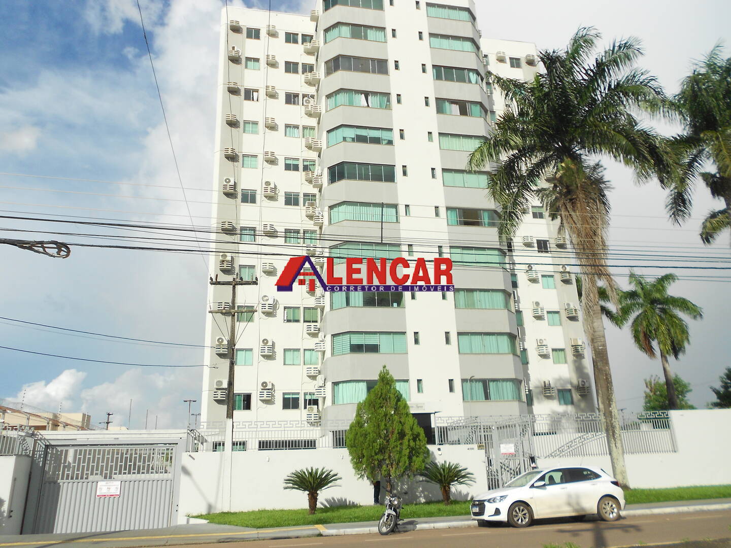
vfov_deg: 53.1
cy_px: 274
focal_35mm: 26
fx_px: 549
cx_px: 366
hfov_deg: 67.3
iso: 80
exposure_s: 1/1250
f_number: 3.2
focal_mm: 4.6
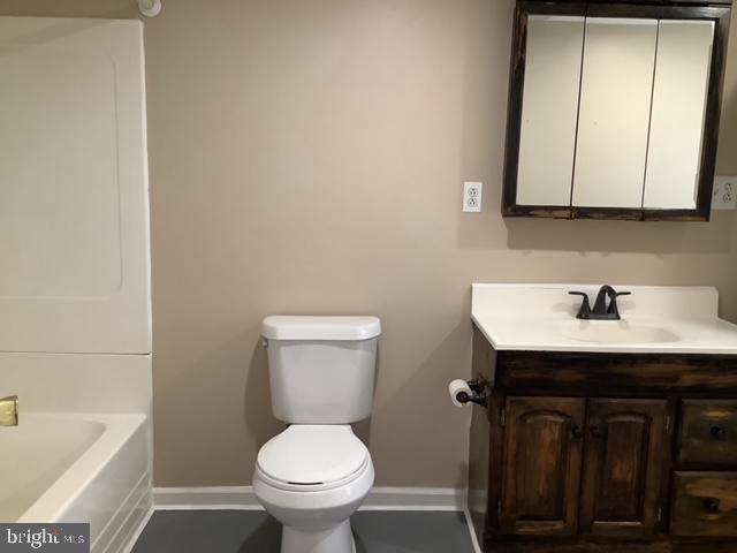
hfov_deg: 58.4
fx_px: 660
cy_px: 276
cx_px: 368
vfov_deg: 45.4
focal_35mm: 31
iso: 200
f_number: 2.4
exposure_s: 1/60
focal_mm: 3.3
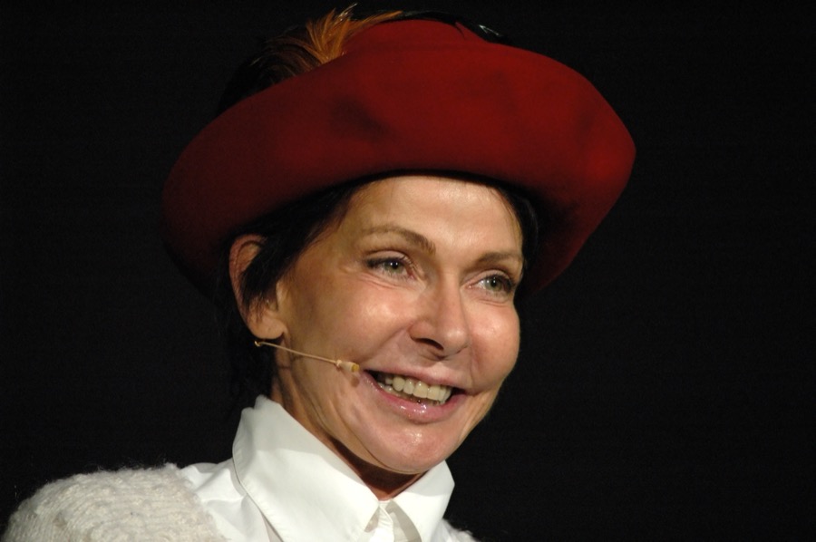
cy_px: 271
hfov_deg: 6.3
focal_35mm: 330
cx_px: 408
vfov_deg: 4.2
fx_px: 7472
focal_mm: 220
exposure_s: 1/500
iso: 1600
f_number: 5
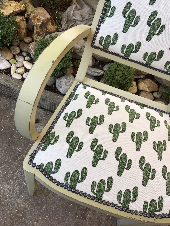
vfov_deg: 61.7
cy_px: 113
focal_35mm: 29
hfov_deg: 48.2
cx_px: 85
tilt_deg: -52.9
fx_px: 190
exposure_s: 1/100
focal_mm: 4.15
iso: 40
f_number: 2.2
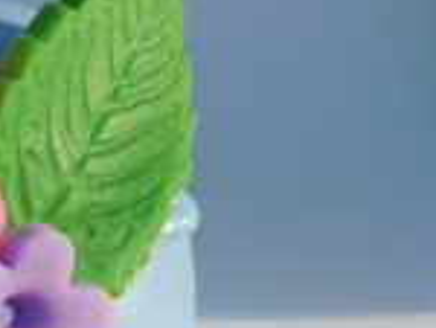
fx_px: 9739
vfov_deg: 1.9
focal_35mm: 772
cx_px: -67
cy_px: 257
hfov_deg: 2.6
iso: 125
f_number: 5.6
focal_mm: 41.3
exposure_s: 1/160
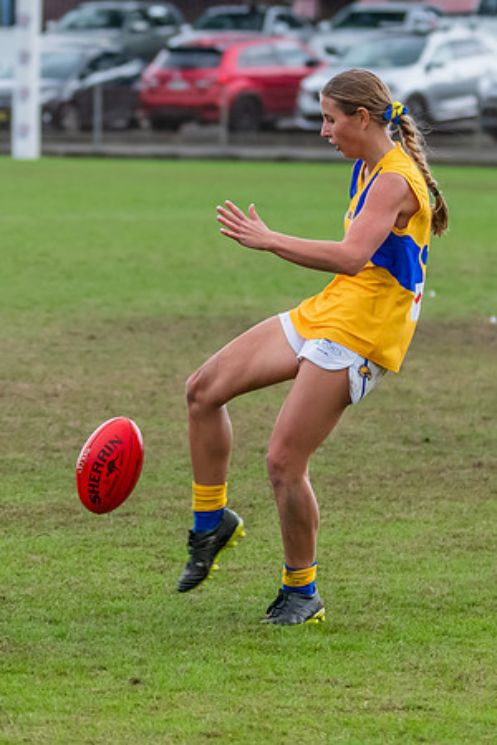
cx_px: 255
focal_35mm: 416
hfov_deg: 3.3
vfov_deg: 5.0
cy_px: 261
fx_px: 8616
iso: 1800
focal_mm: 170
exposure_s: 1/1600
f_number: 5
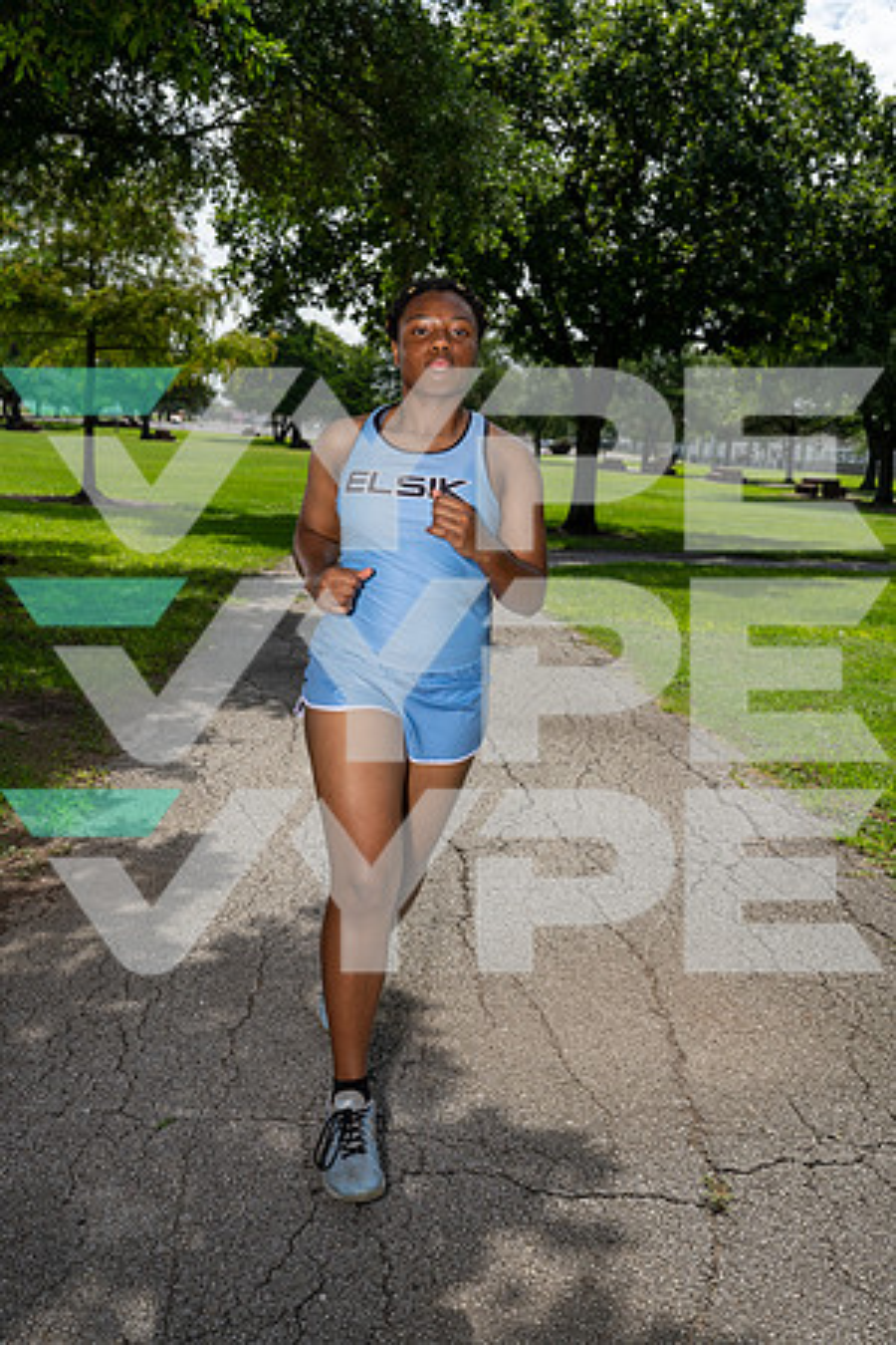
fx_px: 1381
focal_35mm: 37
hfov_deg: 35.9
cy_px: 672
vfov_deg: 51.9
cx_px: 448
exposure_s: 1/1600
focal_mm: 37
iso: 250
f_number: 5.6
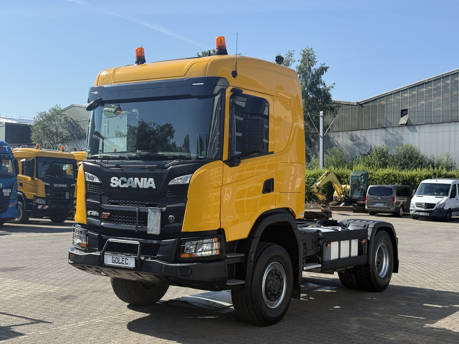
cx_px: 230
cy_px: 172
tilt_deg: +2.6
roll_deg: -0.7
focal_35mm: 48
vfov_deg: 30.3
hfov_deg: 39.7
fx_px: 636
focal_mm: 6.76
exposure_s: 1/3891
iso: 80
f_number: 1.78
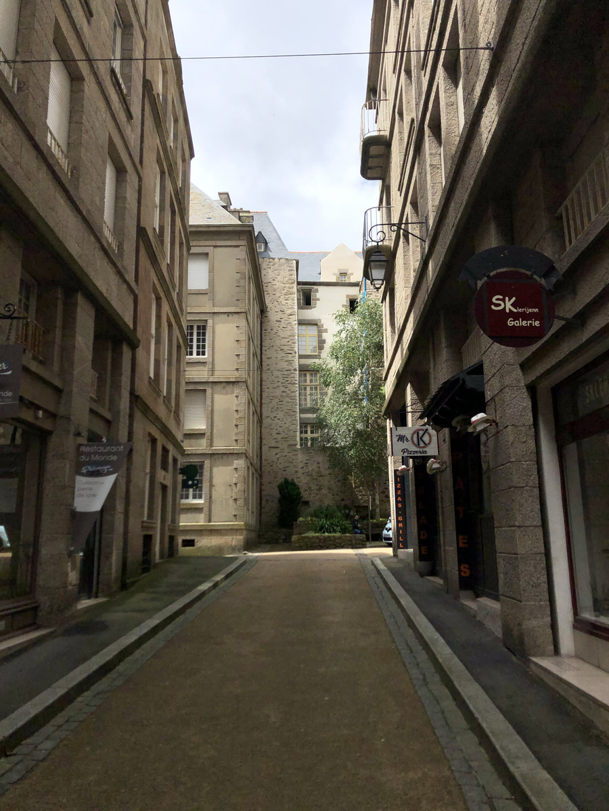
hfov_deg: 49.7
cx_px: 304
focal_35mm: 28
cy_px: 406
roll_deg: +1.2
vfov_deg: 63.4
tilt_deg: +12.9
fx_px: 657
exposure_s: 1/4878
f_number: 1.8
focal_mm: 4
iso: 20
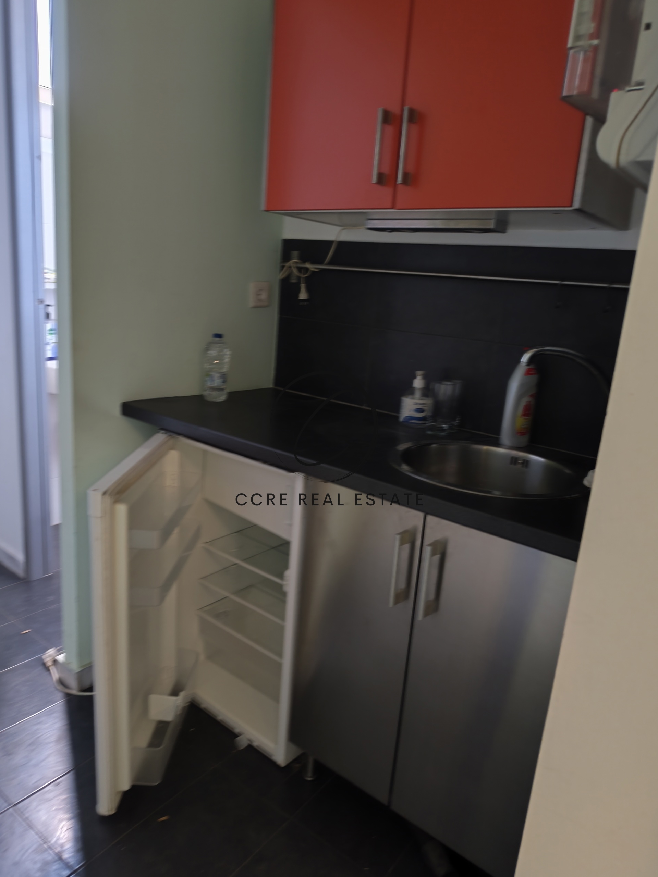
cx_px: 329
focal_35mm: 23
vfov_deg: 73.9
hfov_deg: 58.9
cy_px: 438
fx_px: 583
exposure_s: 1/25
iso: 1000
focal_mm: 6.06
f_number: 1.7
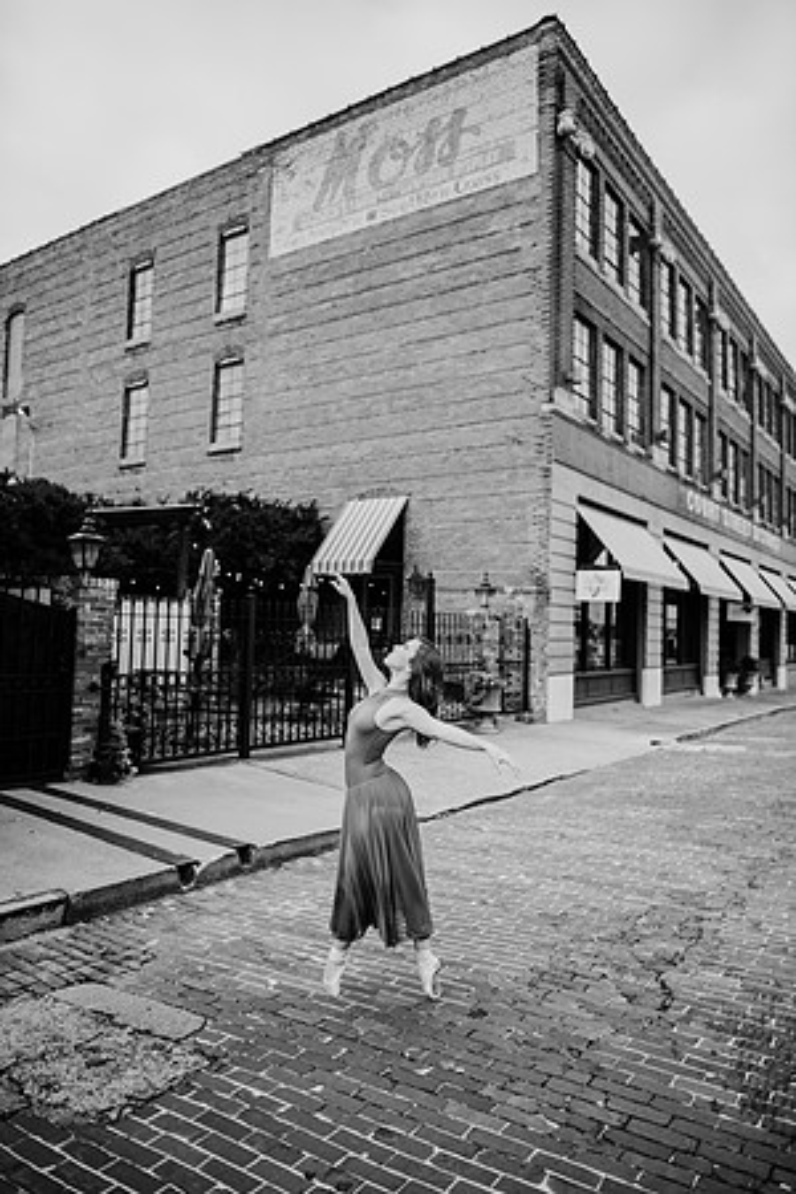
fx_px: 796
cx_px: 398
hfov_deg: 53.1
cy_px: 597
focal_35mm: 24
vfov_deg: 73.7
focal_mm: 24
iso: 160
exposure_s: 1/1250
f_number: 2.2
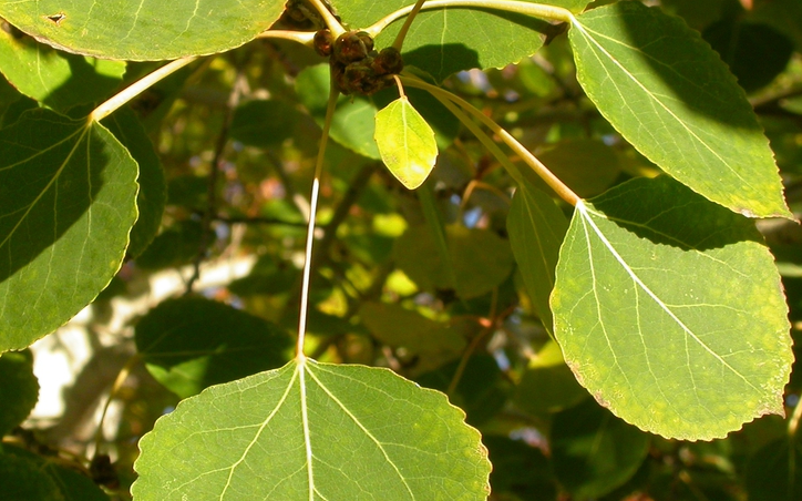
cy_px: 272
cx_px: 338
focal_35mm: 117
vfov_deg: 11.2
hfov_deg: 17.8
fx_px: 2556
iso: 100
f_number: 7
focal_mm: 16.2
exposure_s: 1/128
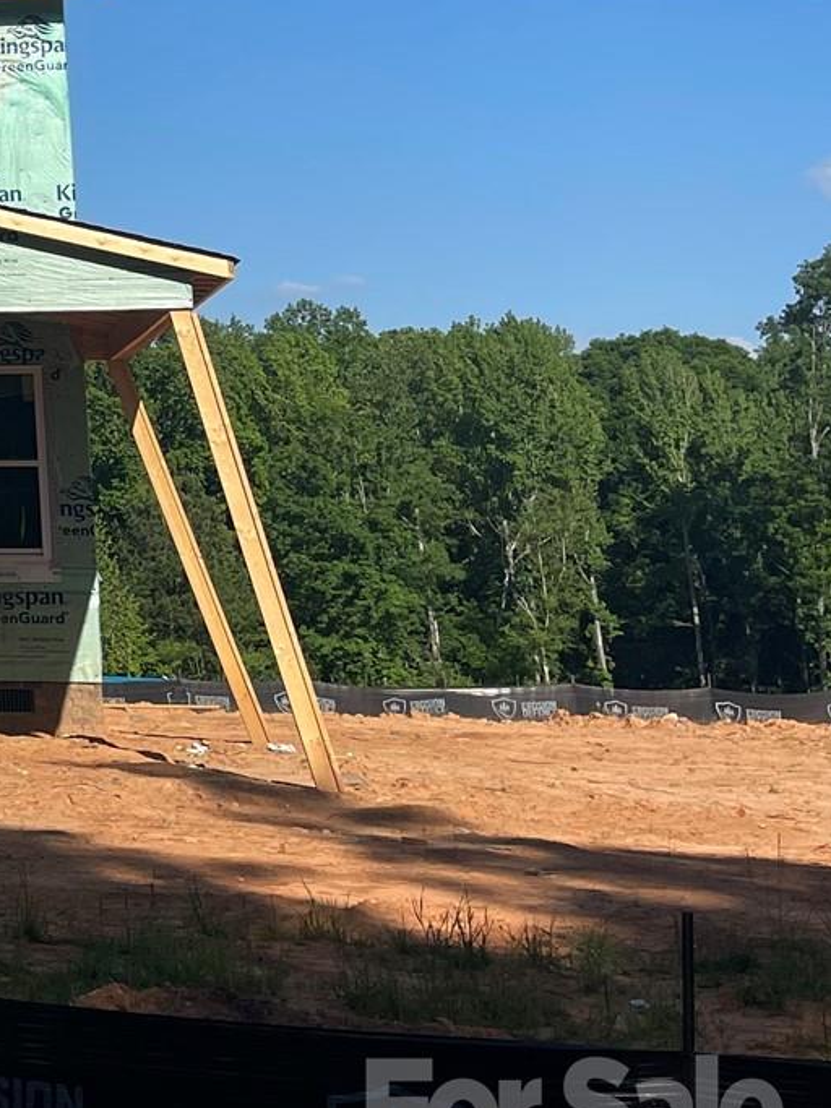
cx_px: -761
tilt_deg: +8.9
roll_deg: -0.9
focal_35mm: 75
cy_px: 117
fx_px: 2401
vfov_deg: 25.2
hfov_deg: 16.0
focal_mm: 5.1
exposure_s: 1/6579
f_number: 1.6
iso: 32
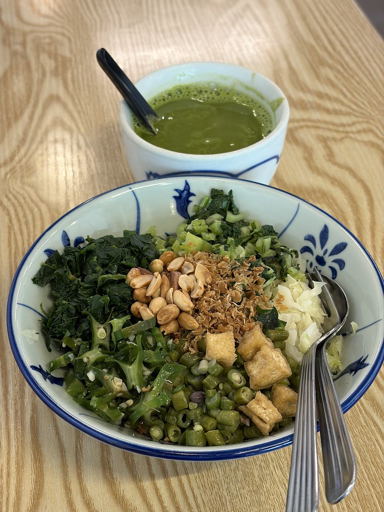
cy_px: 256
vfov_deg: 36.8
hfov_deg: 28.0
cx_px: 192
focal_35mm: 52
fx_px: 769
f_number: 1.6
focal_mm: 5.96
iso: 125
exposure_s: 1/50
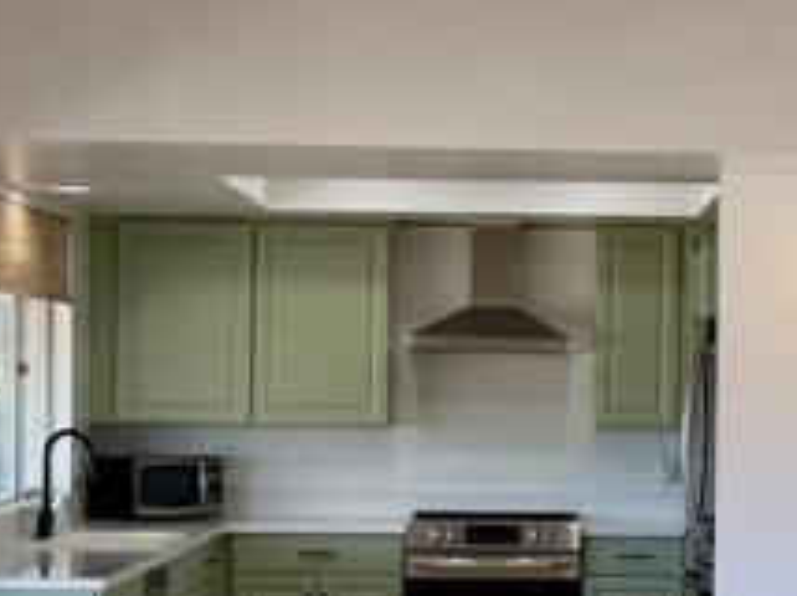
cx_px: 626
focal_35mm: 115
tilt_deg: -0.8
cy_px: 413
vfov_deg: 12.8
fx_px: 2645
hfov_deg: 17.0
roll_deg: -0.8
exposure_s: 1/225
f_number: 1.78
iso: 64
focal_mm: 6.76
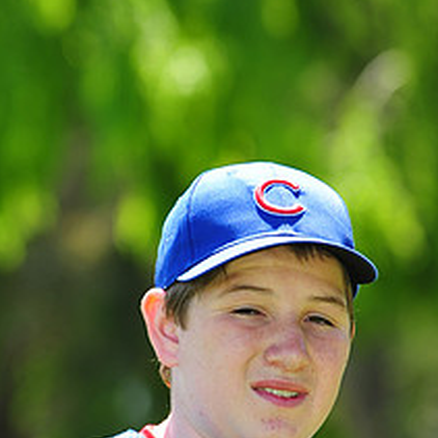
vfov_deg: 4.0
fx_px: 6184
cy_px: 475
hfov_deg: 4.1
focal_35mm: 432
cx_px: 264
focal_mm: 185
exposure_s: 1/250
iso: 200
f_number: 5.6
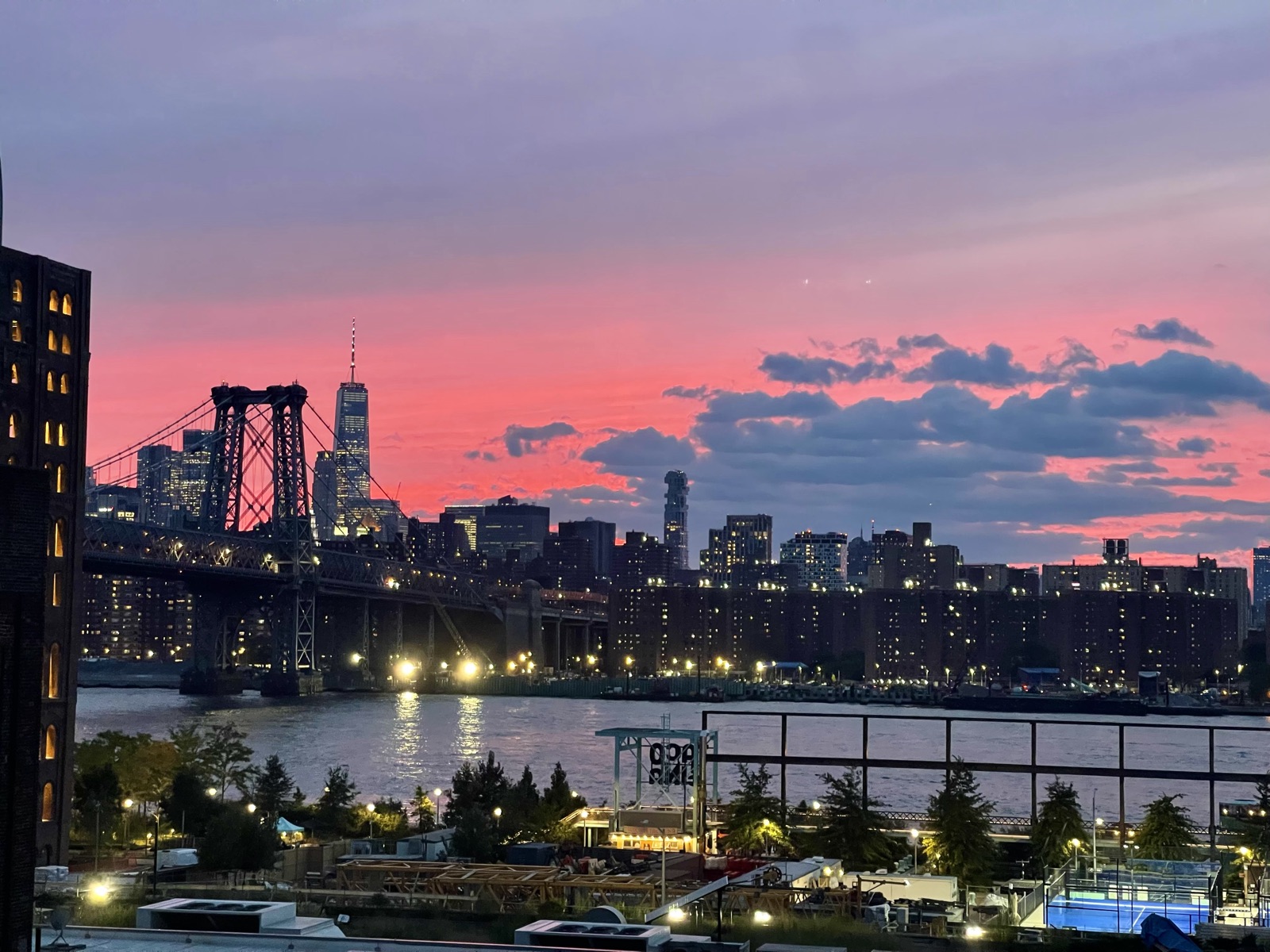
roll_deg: -0.9
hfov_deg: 30.3
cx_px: 635
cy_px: 476
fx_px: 2348
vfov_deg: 22.9
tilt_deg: +2.7
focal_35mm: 64
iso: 800
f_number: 2.2
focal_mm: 7.5
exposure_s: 1/60
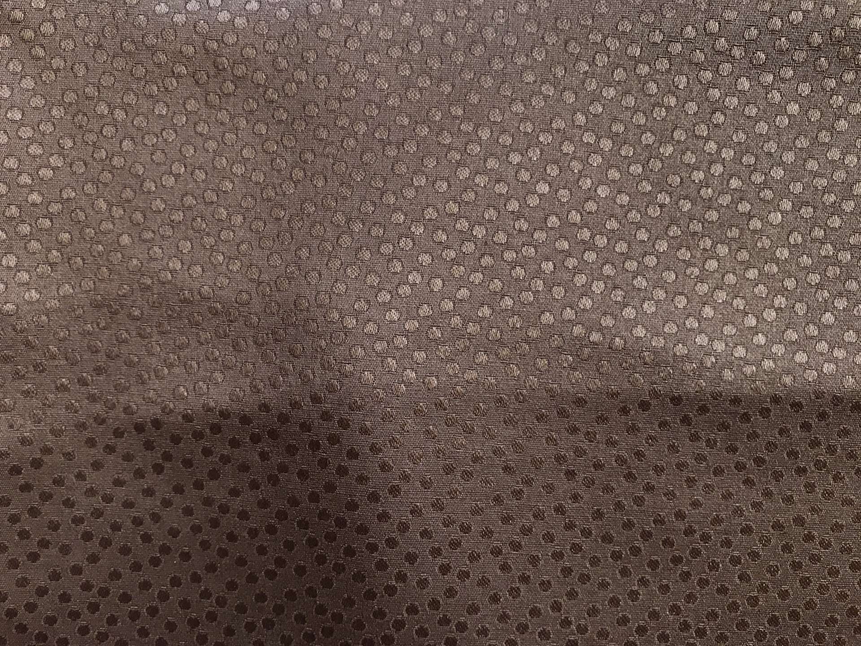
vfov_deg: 49.7
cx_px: 430
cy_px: 323
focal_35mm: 28
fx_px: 696
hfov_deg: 63.4
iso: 40
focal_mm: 3.99
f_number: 1.8
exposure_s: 1/17
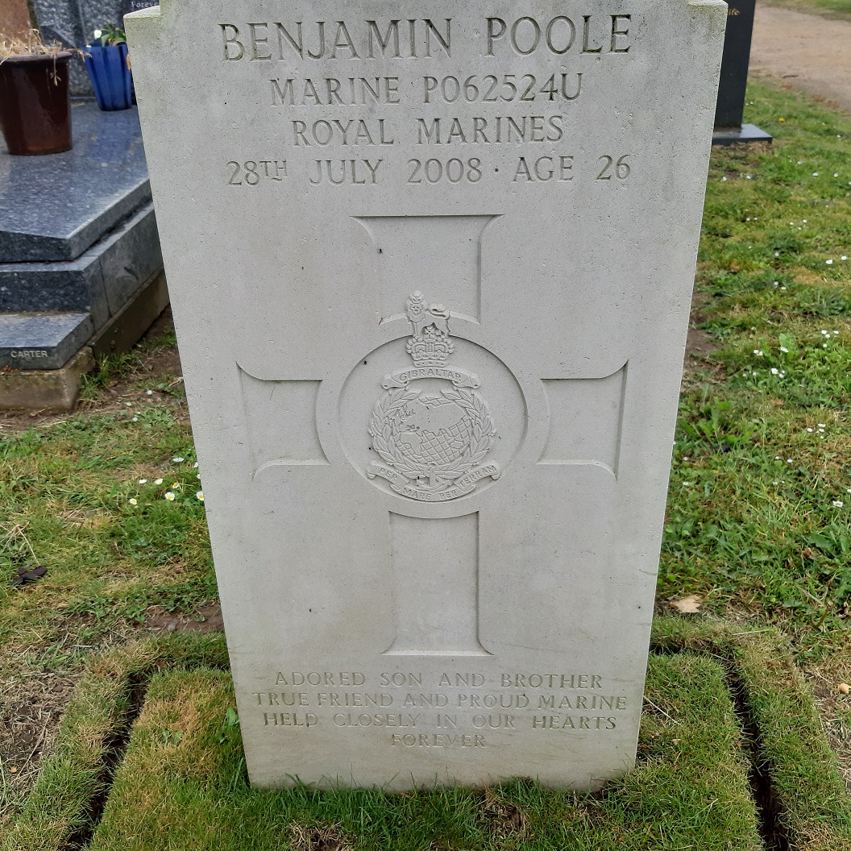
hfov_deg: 51.1
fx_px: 890
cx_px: 427
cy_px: 421
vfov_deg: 51.1
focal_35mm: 32
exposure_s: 1/169
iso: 40
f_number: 1.7
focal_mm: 3.93
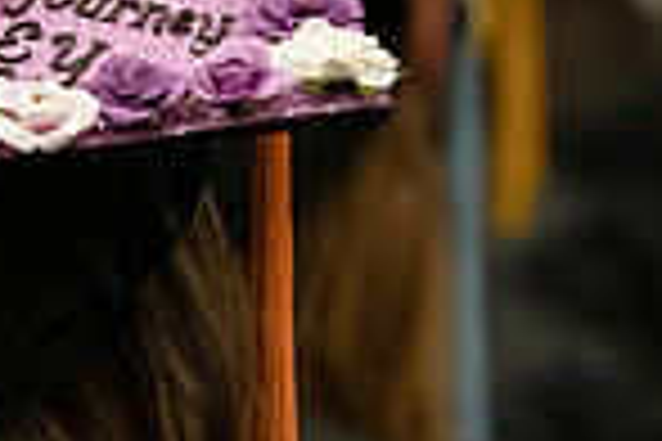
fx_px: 11253
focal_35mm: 612
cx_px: 14
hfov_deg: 3.4
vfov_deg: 2.2
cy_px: 65
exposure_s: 1/200
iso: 1600
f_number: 3.5
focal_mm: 155
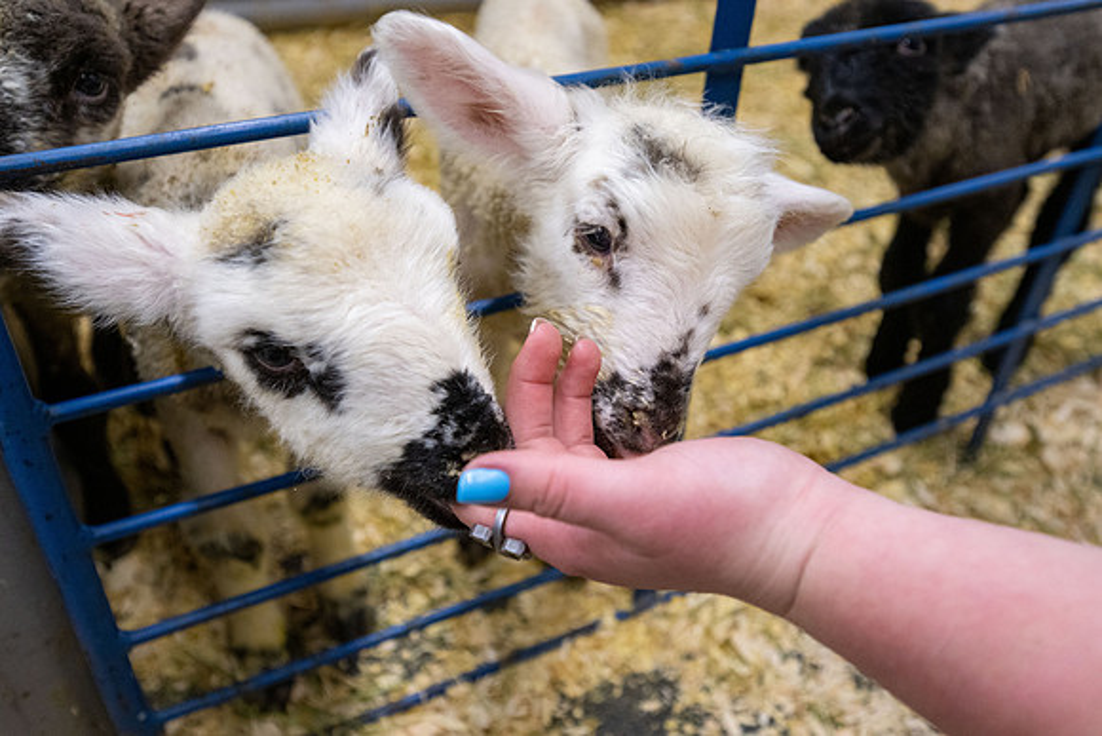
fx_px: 919
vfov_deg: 43.6
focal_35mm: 30
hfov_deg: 61.9
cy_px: 368
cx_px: 551
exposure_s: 1/200
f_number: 4
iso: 3200
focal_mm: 30
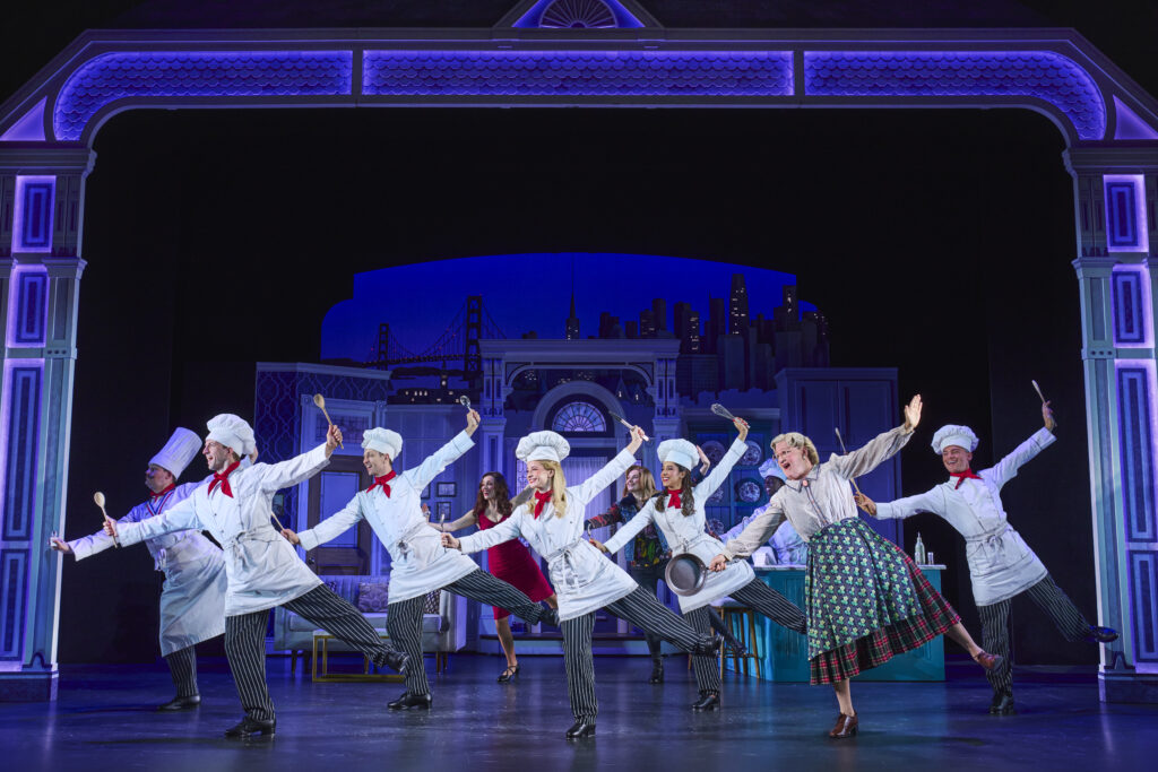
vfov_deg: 38.9
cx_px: 579
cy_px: 386
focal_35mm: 34
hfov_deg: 55.8
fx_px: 1094
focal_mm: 34
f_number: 6.3
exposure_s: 1/320
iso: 640
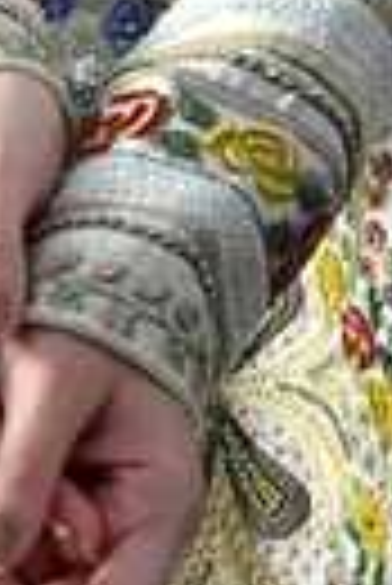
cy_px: -574
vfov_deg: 7.9
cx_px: 252
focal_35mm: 250
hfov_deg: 5.5
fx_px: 4072
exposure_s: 1/160
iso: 250
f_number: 8
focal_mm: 62
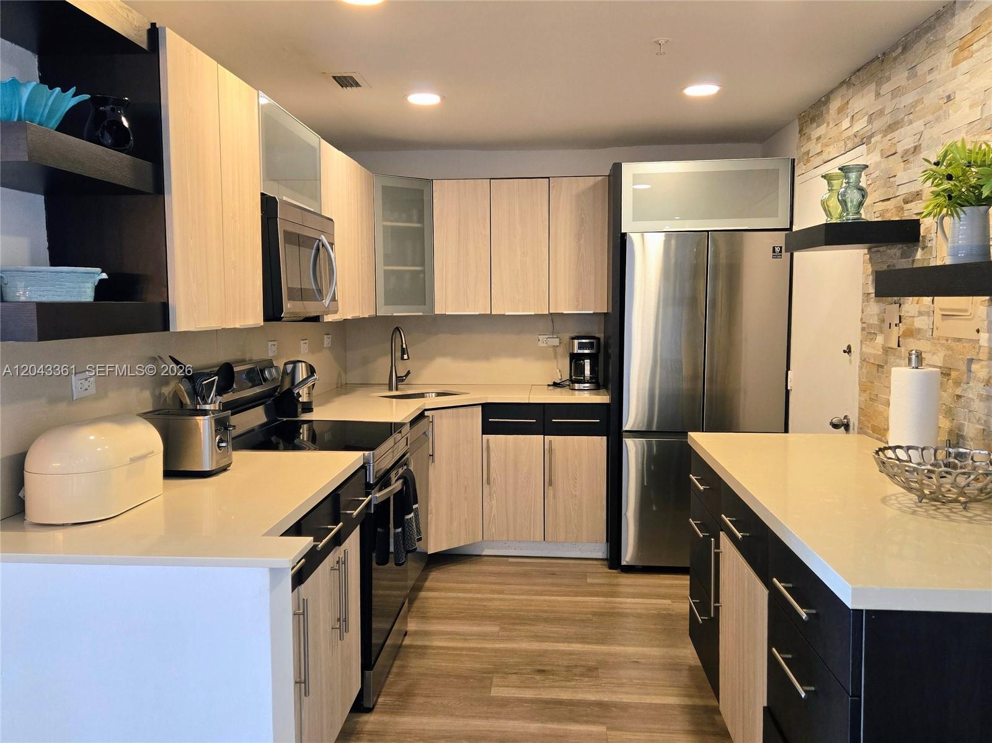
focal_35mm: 23
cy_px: 372
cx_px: 496
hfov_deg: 74.0
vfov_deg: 58.8
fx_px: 659
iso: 200
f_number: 1.8
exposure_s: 1/120
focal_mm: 5.4
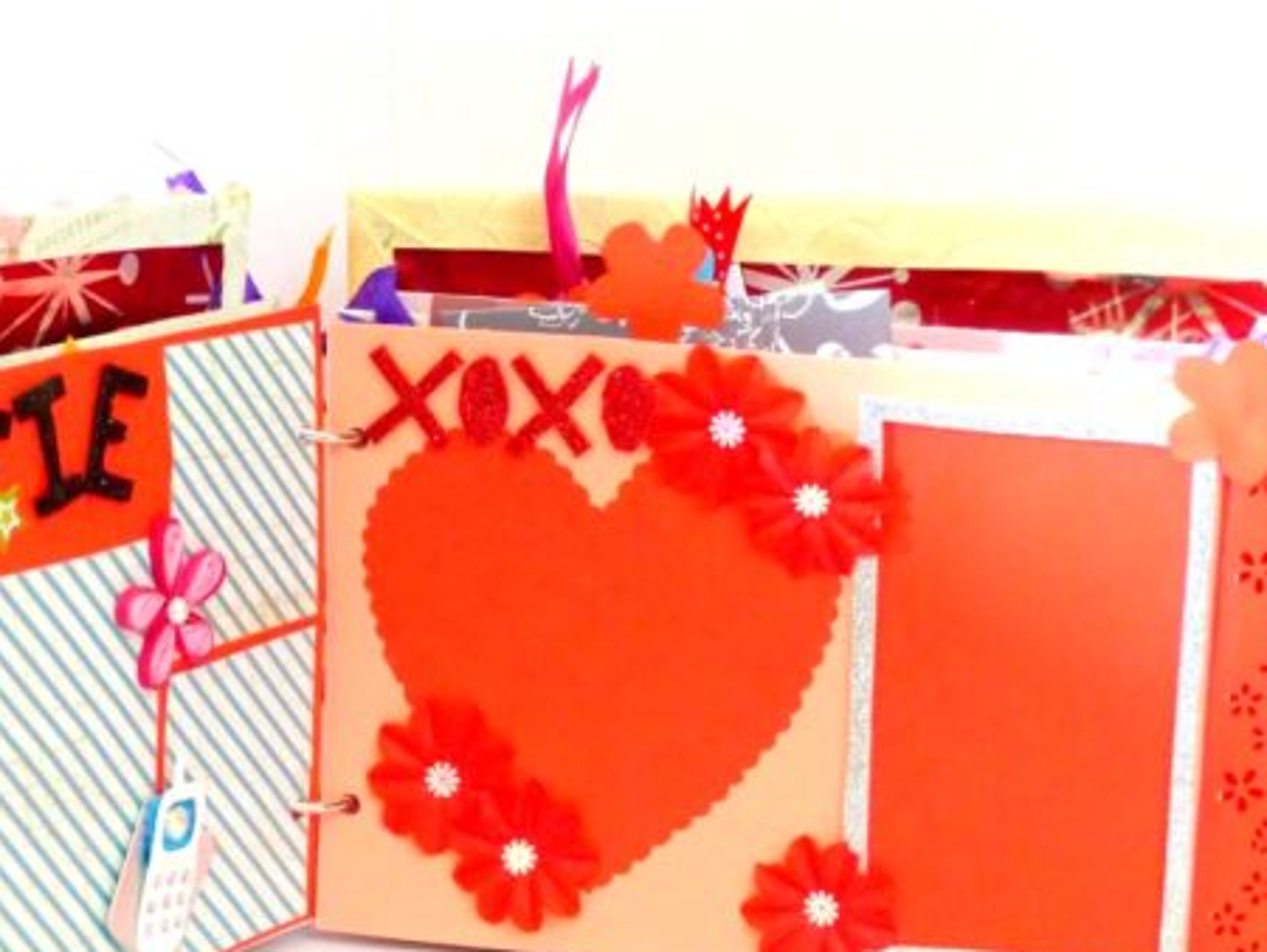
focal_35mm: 92
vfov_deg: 16.1
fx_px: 3369
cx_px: 467
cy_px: 532
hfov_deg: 21.2
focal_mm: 12.5
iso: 400
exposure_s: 1/40
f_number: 2.8
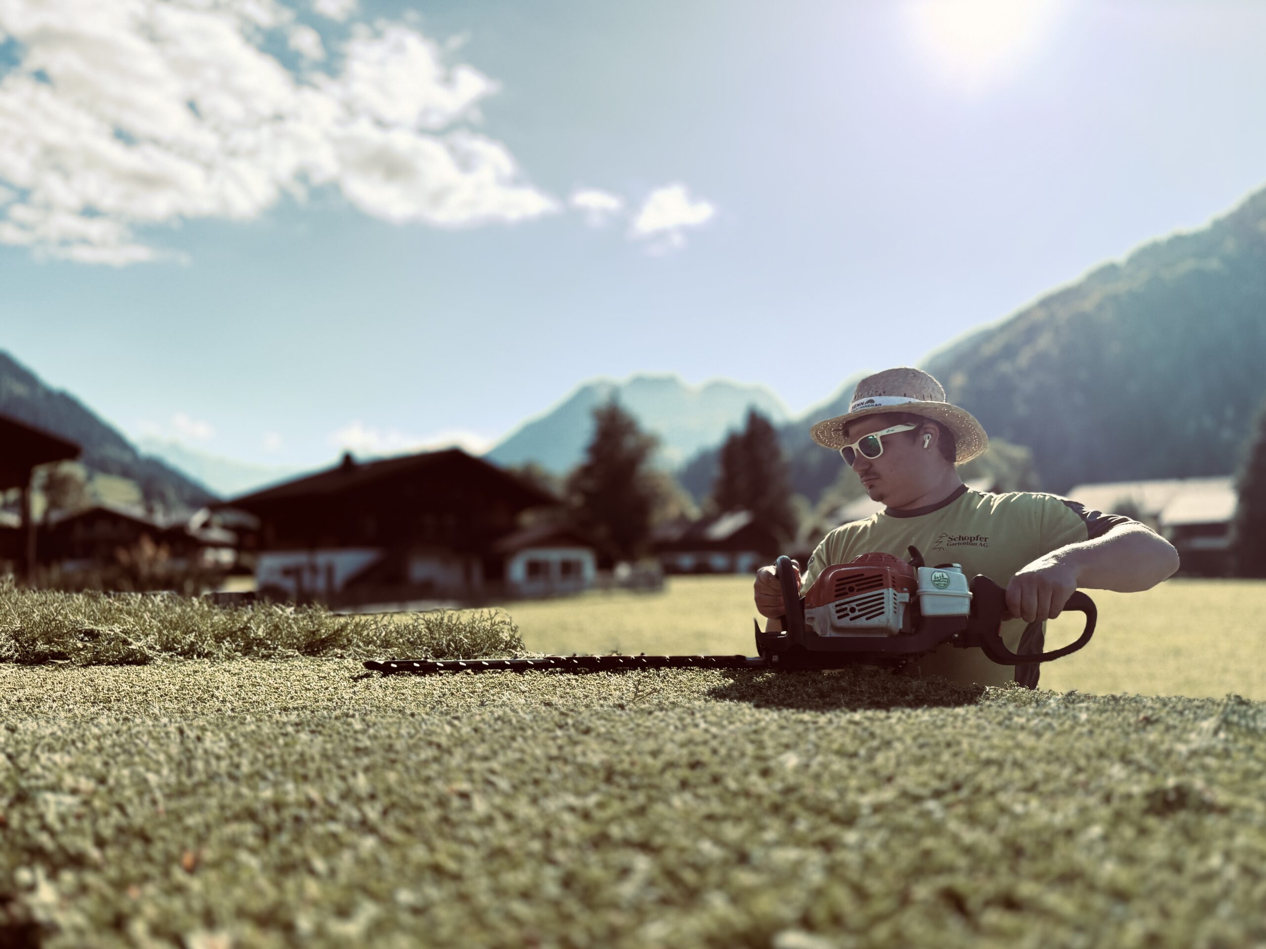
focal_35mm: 24
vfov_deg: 56.8
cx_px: 633
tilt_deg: +3.1
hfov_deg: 71.6
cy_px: 474
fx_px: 878
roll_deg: +0.2
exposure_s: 1/3584
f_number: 1.78
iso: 100
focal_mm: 6.76
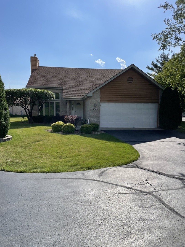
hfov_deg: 53.1
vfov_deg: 67.3
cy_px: 124
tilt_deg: -1.6
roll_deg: +0.1
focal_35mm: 26
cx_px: 92
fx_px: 185
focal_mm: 4.2
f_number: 1.6
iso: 32
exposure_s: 1/7299
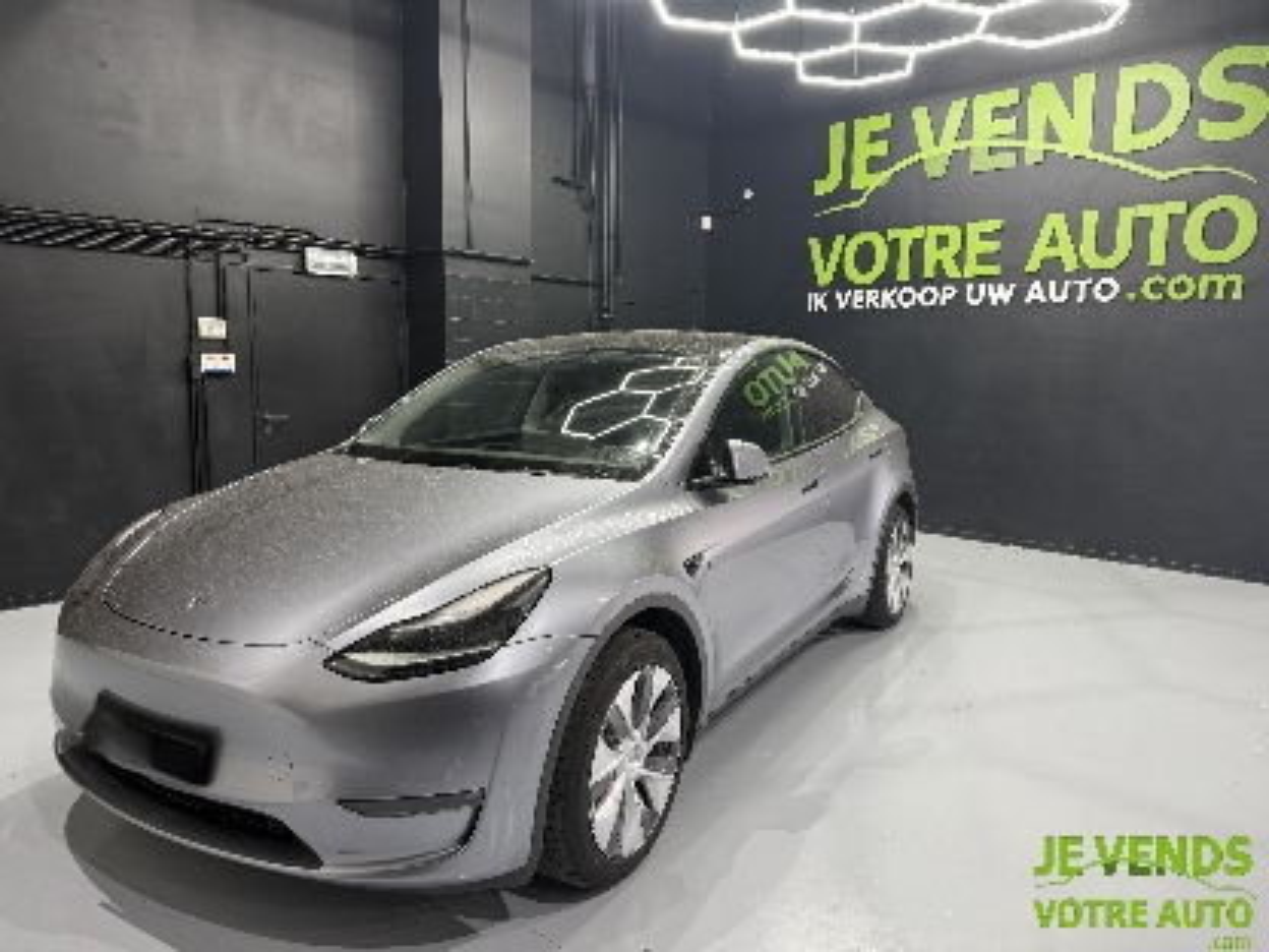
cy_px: 476
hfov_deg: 71.6
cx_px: 634
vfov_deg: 56.8
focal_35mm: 24
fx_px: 880
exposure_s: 1/100
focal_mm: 6.76
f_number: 1.78
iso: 160
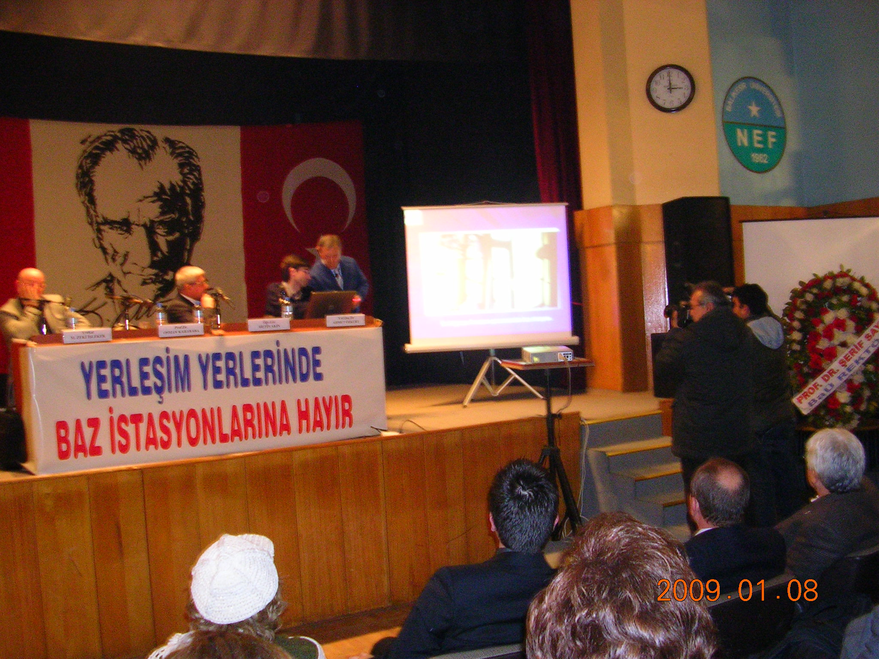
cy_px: 330
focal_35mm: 38
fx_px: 965
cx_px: 440
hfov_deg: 49.0
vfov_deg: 37.7
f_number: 2.8
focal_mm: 5.8
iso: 200
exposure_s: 1/2.6
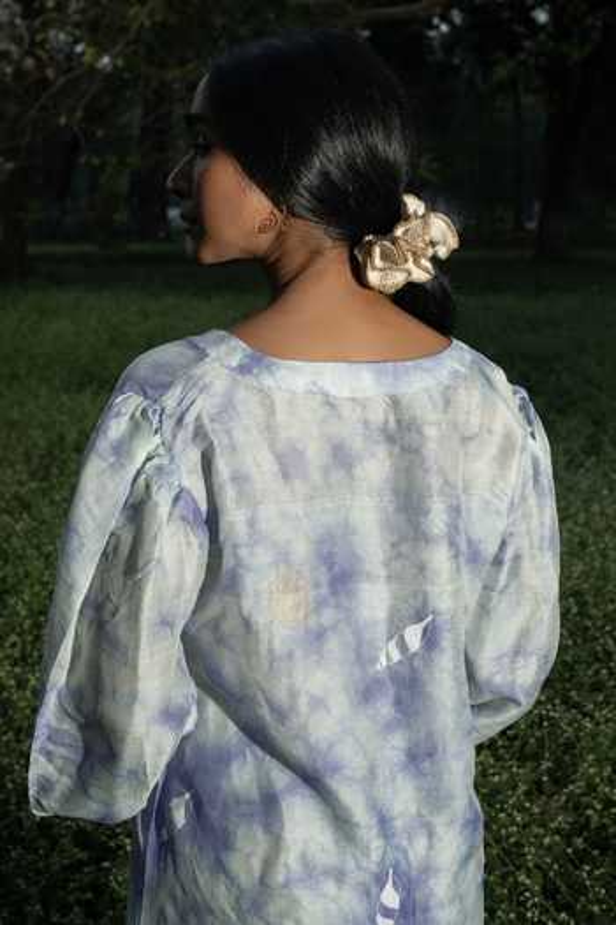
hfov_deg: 37.9
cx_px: 308
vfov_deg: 54.4
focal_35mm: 35
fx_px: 898
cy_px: 462
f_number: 5
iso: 400
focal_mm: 35
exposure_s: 1/200
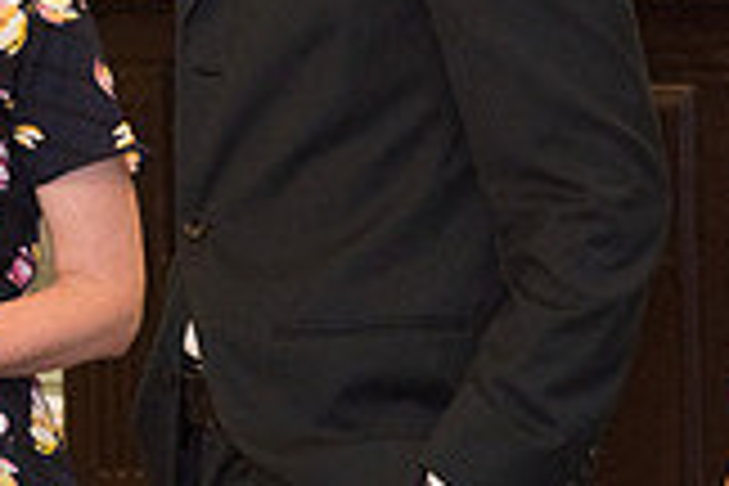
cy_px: 61
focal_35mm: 400
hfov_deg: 5.1
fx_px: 8099
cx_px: -202
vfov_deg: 3.4
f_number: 7.1
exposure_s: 1/200
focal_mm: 112
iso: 1250
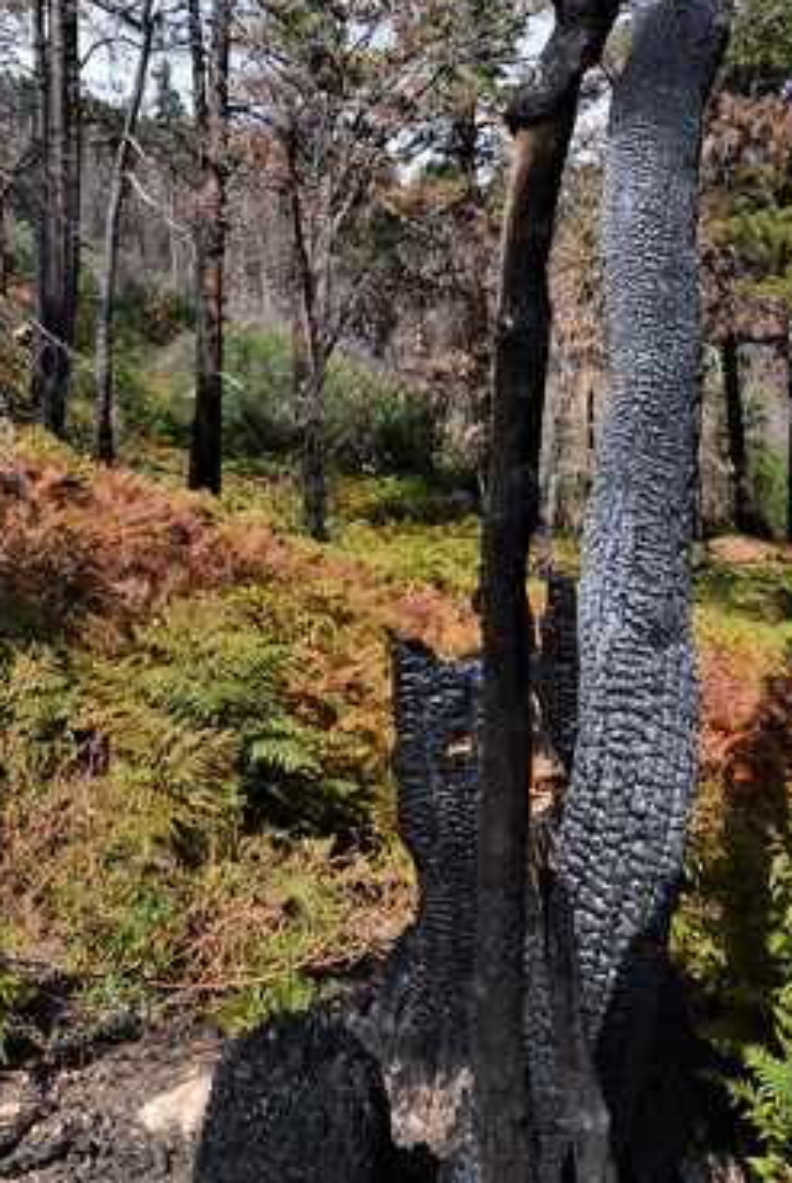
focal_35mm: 38
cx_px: 418
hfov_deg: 35.1
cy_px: 385
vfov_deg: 49.7
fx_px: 1250
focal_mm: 18
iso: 400
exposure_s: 1/400
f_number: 11
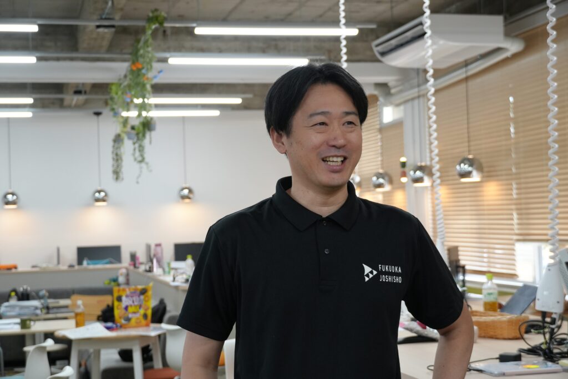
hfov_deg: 31.2
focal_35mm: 64
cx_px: 284
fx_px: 1018
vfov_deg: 21.1
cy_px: 190
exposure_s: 1/160
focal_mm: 43
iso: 1000
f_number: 5
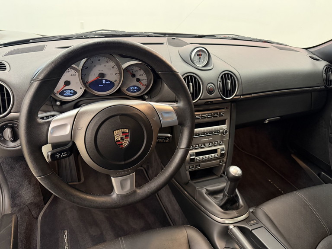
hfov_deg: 71.6
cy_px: 124
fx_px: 230
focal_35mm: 24
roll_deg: -4.6
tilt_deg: -29.3
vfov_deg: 56.8
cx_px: 166
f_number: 1.78
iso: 500
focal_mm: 6.76
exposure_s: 1/60
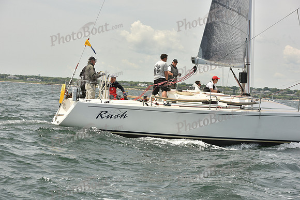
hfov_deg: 26.0
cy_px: 100
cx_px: 150
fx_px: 650
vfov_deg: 17.5
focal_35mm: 78
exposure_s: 1/1600
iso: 400
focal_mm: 78
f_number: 8
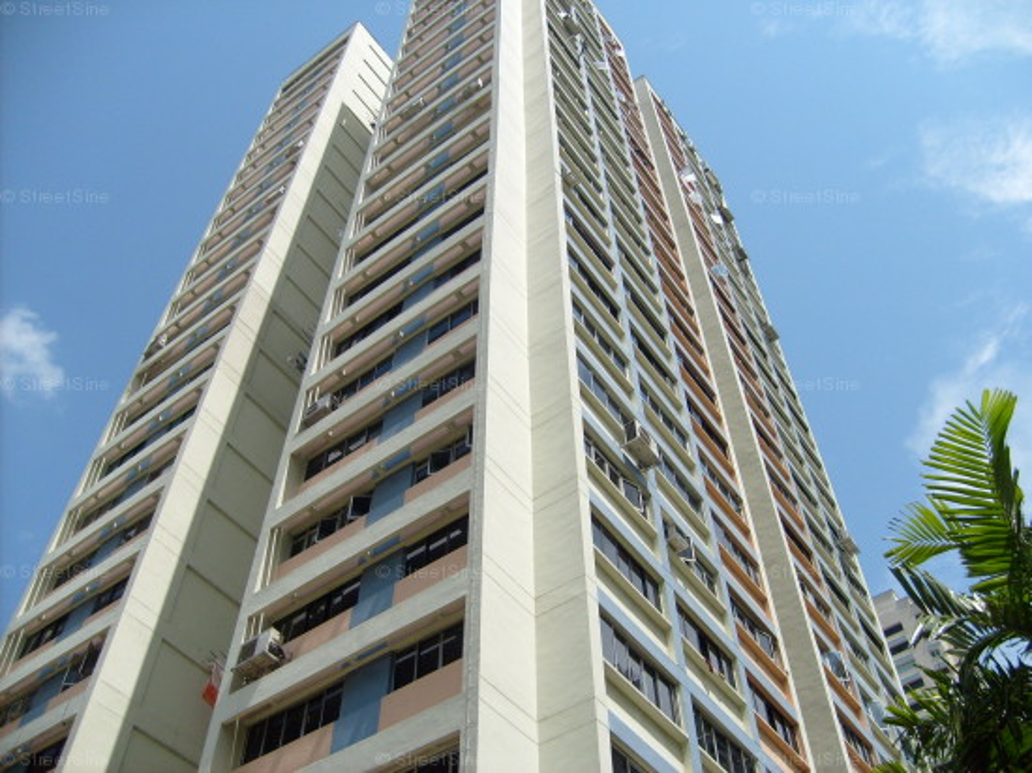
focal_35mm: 35
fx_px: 1043
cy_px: 386
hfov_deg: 52.6
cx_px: 516
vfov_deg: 40.7
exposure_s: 1/350
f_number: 7.1
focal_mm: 5.8
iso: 80
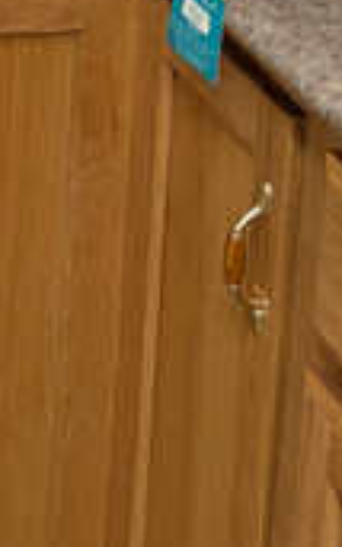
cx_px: -416
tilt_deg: -7.6
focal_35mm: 124
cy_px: -509
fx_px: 1848
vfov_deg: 14.3
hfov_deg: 9.6
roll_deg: -2.1
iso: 125
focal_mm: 5.96
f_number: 1.6
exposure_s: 1/111
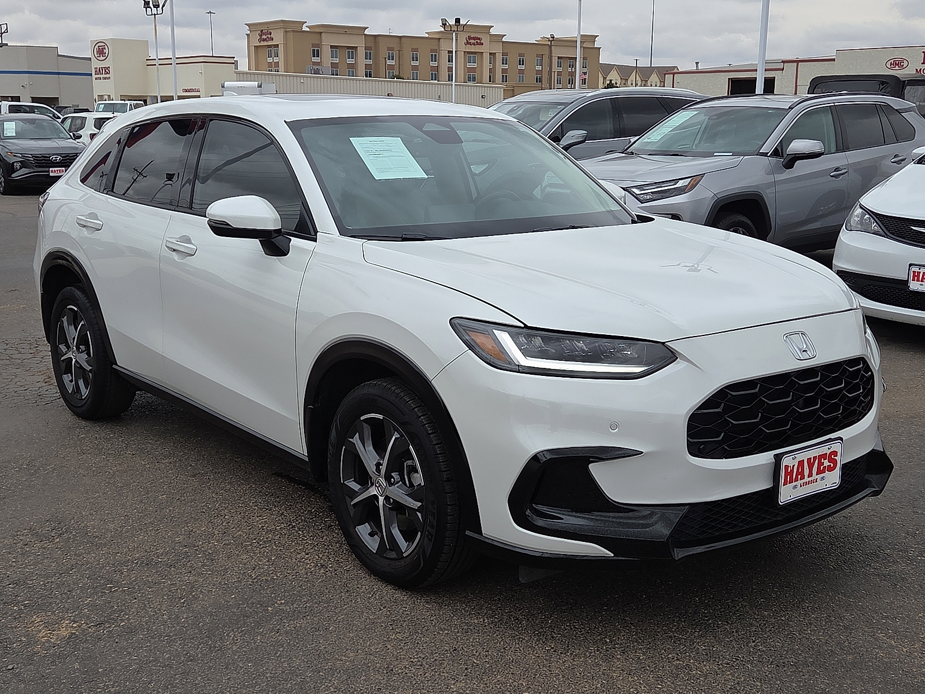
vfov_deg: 34.3
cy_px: 347
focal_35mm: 42
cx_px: 462
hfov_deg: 44.8
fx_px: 1122
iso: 76
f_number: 1.8
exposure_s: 1/2500
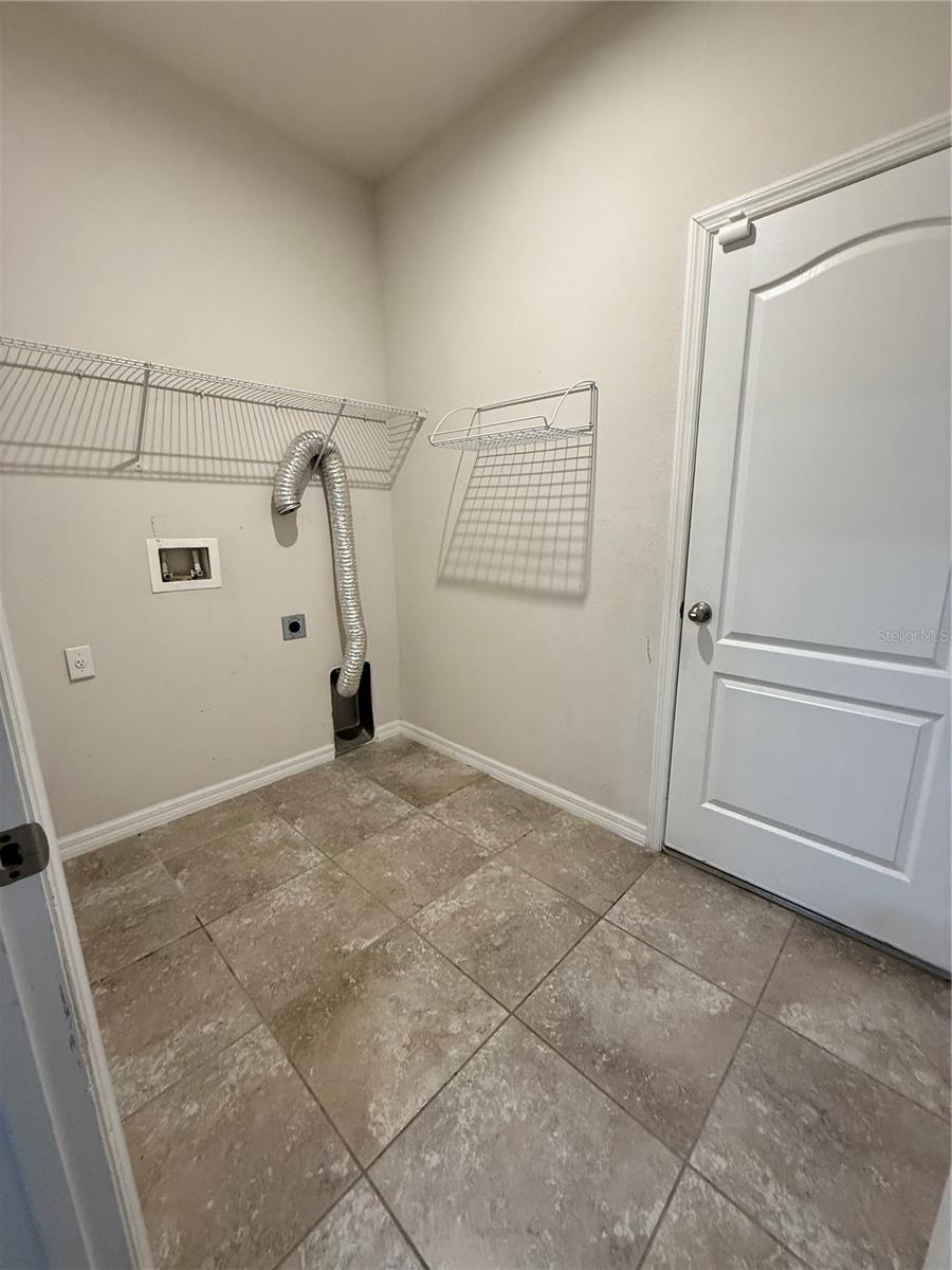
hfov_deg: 85.7
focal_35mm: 14
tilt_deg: -11.8
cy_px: 635
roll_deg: +0.4
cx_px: 476
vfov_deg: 102.1
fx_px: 513
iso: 320
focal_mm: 2.22
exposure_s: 1/60
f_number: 2.2
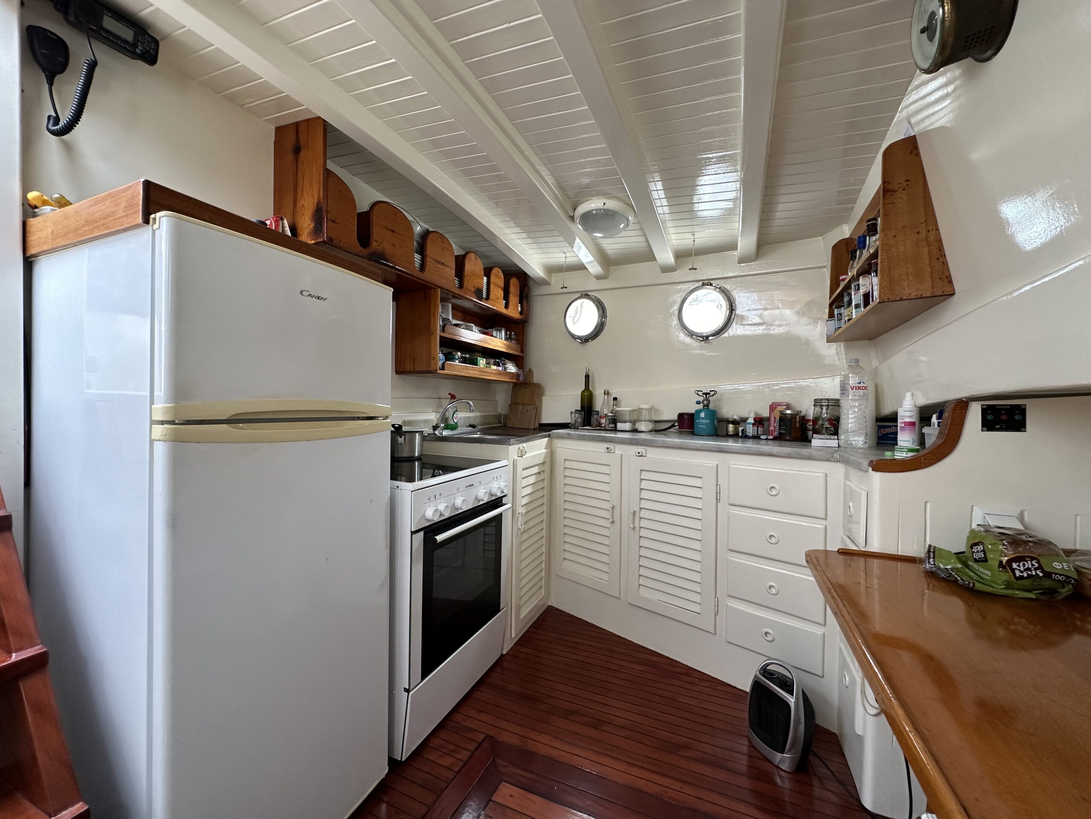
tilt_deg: -0.4
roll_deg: -1.3
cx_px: 546
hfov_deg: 102.1
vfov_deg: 85.7
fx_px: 441
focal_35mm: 14
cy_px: 410
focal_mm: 2.22
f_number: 2.2
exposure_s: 1/99
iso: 125
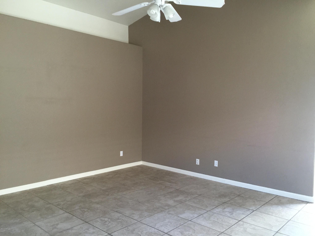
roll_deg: -1.8
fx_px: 264
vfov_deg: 48.2
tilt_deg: -3.5
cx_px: 158
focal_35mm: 29
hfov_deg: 61.7
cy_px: 118
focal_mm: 4.15
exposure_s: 1/15
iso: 100
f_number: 2.2
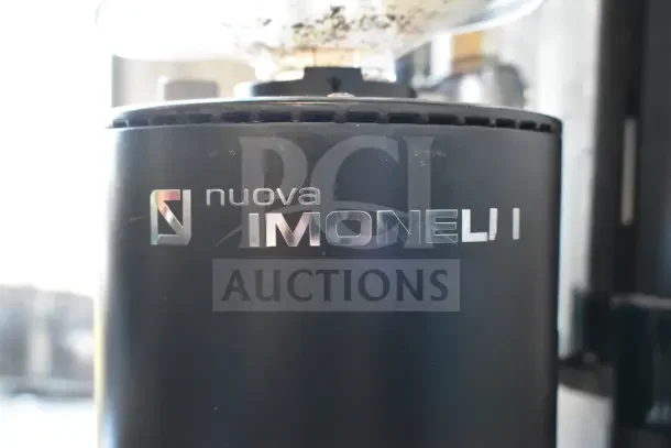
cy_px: 224
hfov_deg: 41.1
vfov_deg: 28.1
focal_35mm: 48
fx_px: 895
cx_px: 336
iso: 6400
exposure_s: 1/160
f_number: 6.3
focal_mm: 32
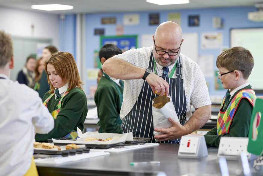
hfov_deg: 20.6
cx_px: 149
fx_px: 723
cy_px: 77
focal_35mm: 99
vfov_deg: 13.8
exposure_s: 1/160
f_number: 2.5
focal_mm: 85
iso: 640
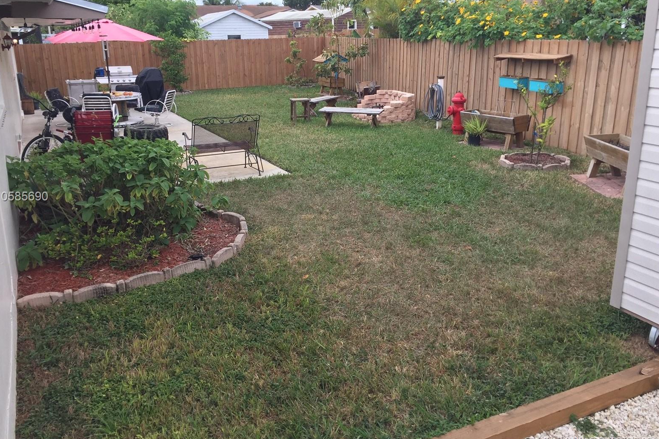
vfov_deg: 42.3
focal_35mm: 31
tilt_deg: -15.4
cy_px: 197
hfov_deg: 60.3
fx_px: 567
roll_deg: +0.0
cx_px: 323
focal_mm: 4.15
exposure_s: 1/471
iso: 32
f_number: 2.2
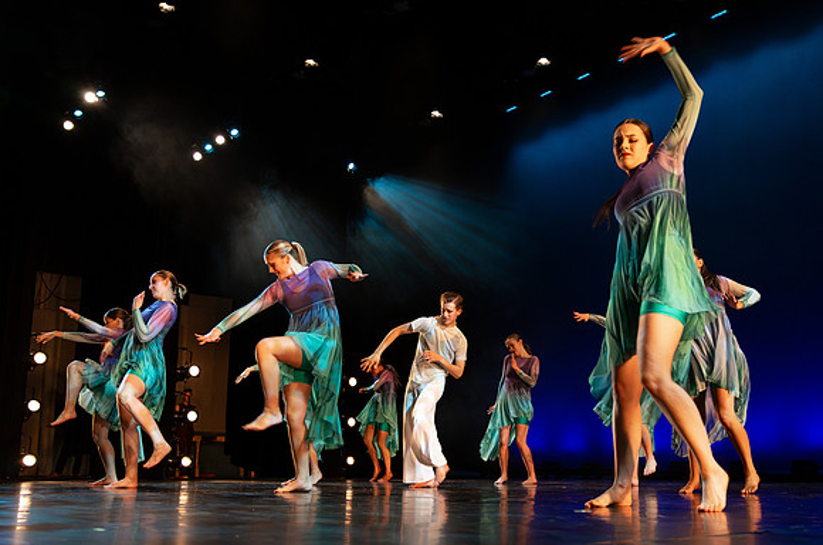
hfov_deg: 50.9
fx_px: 858
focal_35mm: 38
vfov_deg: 35.2
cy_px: 310
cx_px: 492
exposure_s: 1/200
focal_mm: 30.5
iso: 3200
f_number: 4
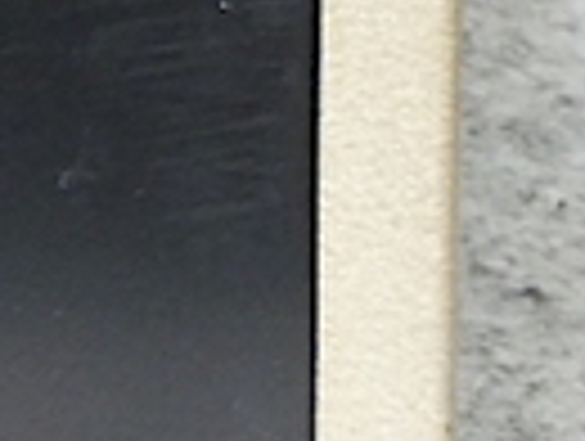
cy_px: -572
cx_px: -1444
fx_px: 19945
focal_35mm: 1178
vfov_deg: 1.3
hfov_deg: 1.7
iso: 200
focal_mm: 28.7
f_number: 5.5
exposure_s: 1/2
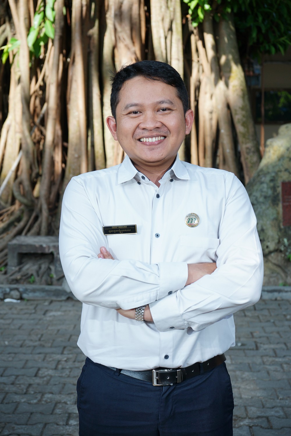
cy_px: 218
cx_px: 146
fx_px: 679
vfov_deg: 35.6
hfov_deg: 24.2
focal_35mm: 56
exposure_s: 1/160
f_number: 6.3
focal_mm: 56
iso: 160
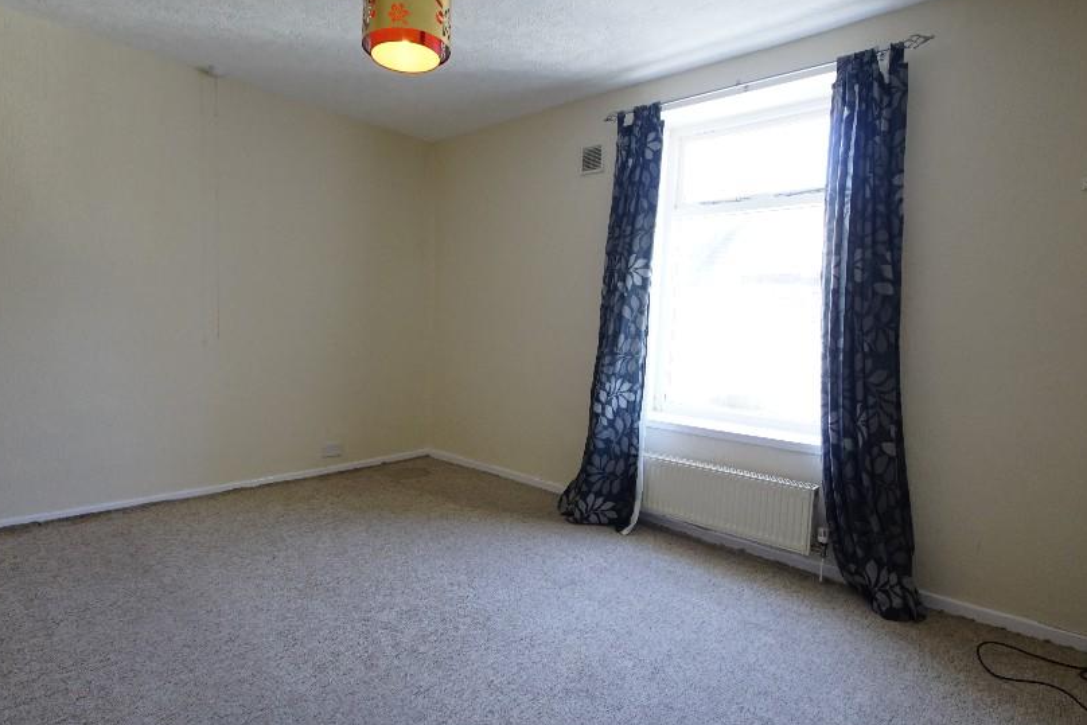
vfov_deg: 64.5
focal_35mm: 19
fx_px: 574
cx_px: 499
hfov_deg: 86.7
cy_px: 380
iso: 800
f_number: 10
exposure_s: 1/13
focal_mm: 10
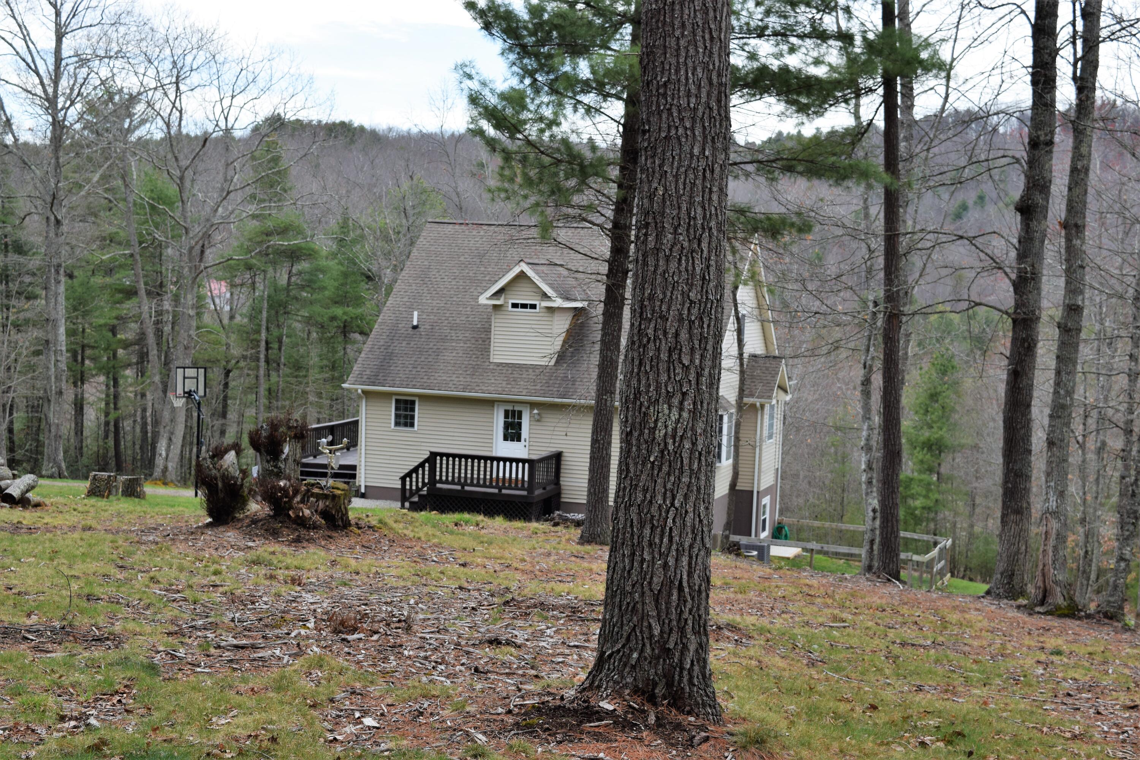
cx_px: 570
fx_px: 1710
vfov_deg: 25.1
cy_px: 380
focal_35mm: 54
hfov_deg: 36.9
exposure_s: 1/250
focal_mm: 36
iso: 200
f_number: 8
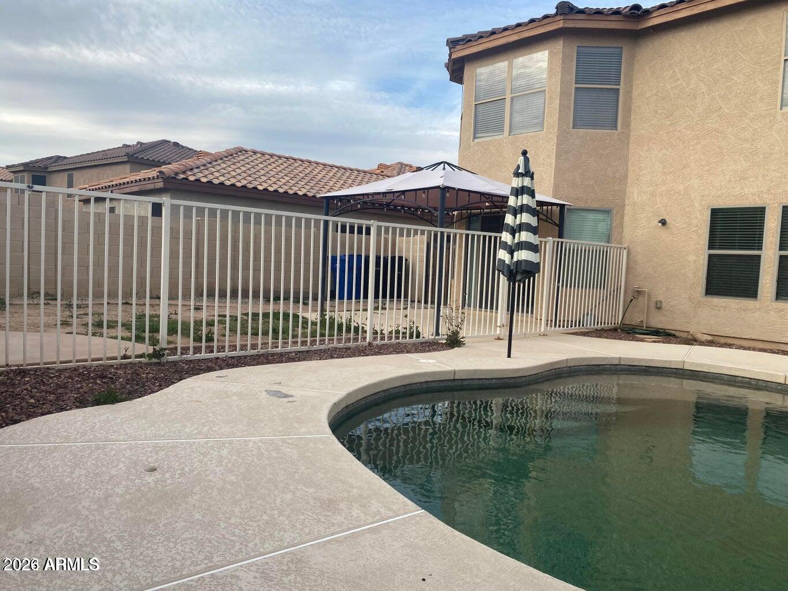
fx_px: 592
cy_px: 296
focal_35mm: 26
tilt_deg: -3.2
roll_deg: -3.0
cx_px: 394
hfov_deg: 67.3
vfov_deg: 53.1
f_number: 1.8
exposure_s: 1/1522
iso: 32
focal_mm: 4.25
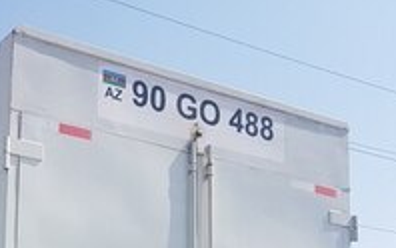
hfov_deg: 28.7
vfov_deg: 17.6
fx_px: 745
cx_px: 46
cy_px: 330
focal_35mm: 69
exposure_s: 1/2520
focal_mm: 4.2
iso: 40
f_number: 1.7
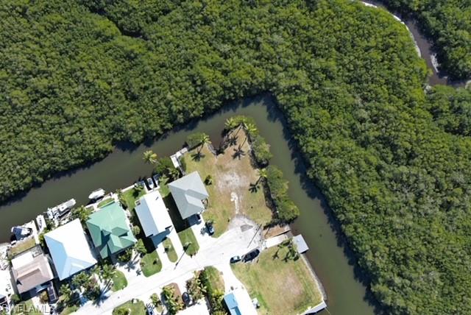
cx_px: 236
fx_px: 380
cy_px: 158
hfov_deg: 63.6
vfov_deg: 45.0
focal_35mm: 29
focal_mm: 10.57
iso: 100
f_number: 2.8
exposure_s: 1/73.1
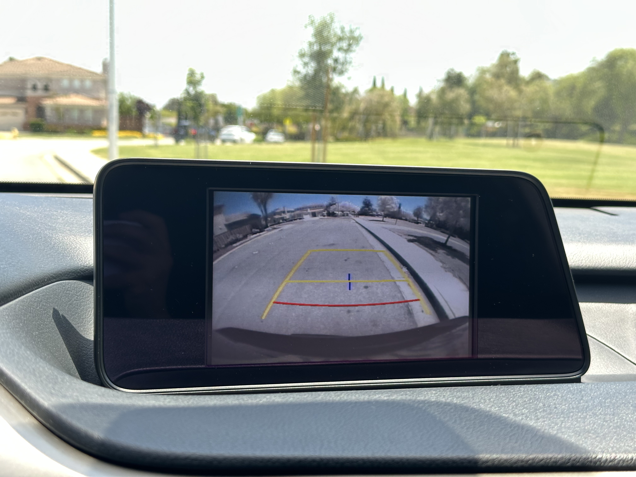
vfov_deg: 30.3
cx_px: 318
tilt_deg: -5.1
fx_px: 882
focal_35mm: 48
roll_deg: -1.8
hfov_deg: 39.7
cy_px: 238
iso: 64
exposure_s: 1/193
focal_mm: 6.86
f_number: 1.78
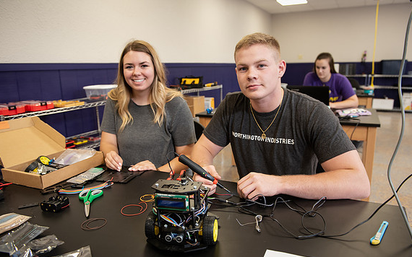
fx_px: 314
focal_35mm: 28
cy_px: 134
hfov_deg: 66.5
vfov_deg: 44.5
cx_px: 207
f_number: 4
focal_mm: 27
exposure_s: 1/125
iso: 800
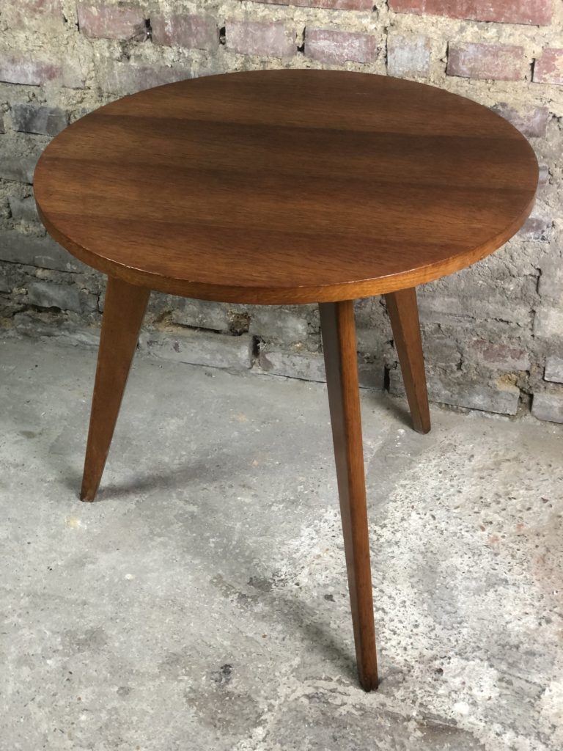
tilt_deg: -34.1
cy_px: 376
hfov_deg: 28.0
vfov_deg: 36.8
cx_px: 282
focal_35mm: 52
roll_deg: +1.4
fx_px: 1128
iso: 100
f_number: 2.4
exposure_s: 1/33
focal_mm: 6
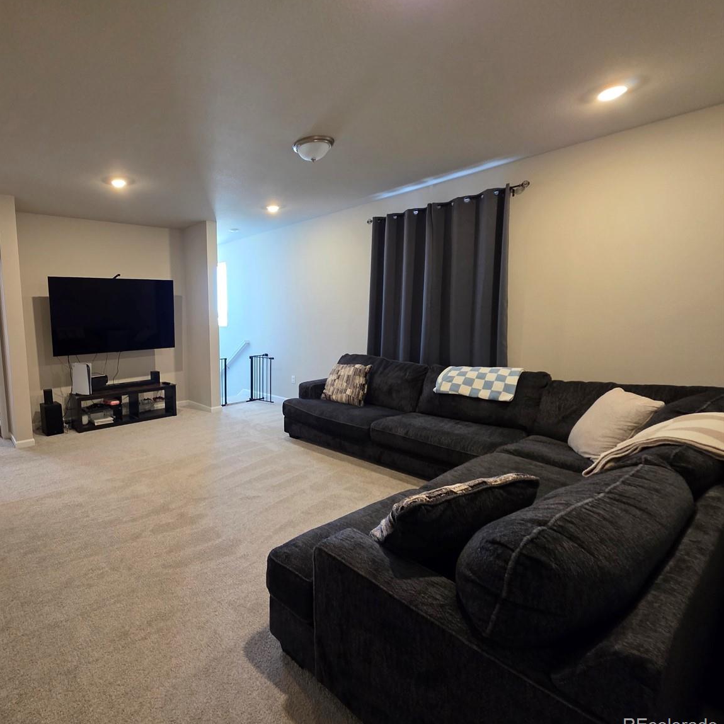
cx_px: 221
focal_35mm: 16
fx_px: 379
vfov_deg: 87.4
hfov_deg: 83.3
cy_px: 360
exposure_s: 1/60
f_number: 1.9
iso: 400
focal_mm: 2.2
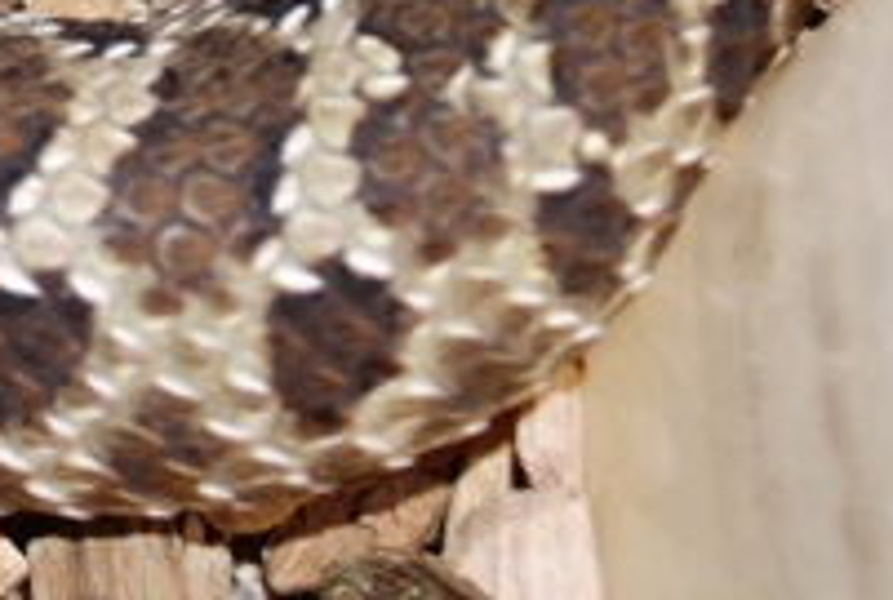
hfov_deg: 10.6
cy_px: -342
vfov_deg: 7.6
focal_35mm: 179
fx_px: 4450
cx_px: -795
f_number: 4.8
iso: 200
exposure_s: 1/60
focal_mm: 30
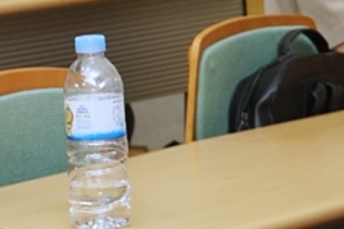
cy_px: -166
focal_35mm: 311
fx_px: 2972
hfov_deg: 6.5
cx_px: -283
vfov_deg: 4.4
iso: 1000
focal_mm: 70
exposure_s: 1/100
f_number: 9
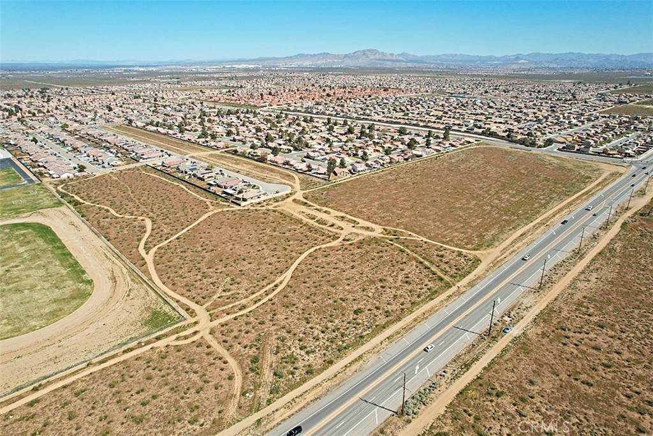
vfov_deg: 57.2
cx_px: 326
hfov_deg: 78.6
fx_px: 399
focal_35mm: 22
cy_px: 218
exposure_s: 1/640
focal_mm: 8.38
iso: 100
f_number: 2.8
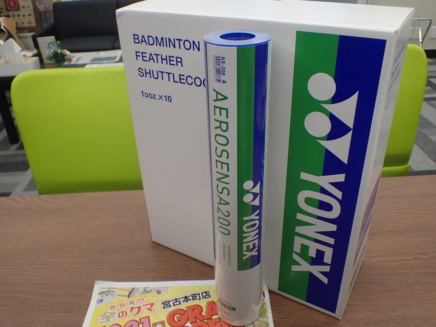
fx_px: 378
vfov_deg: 46.8
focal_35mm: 30
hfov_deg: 60.0
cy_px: 164
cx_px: 218
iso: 160
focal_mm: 5.5
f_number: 2.3
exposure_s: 1/125
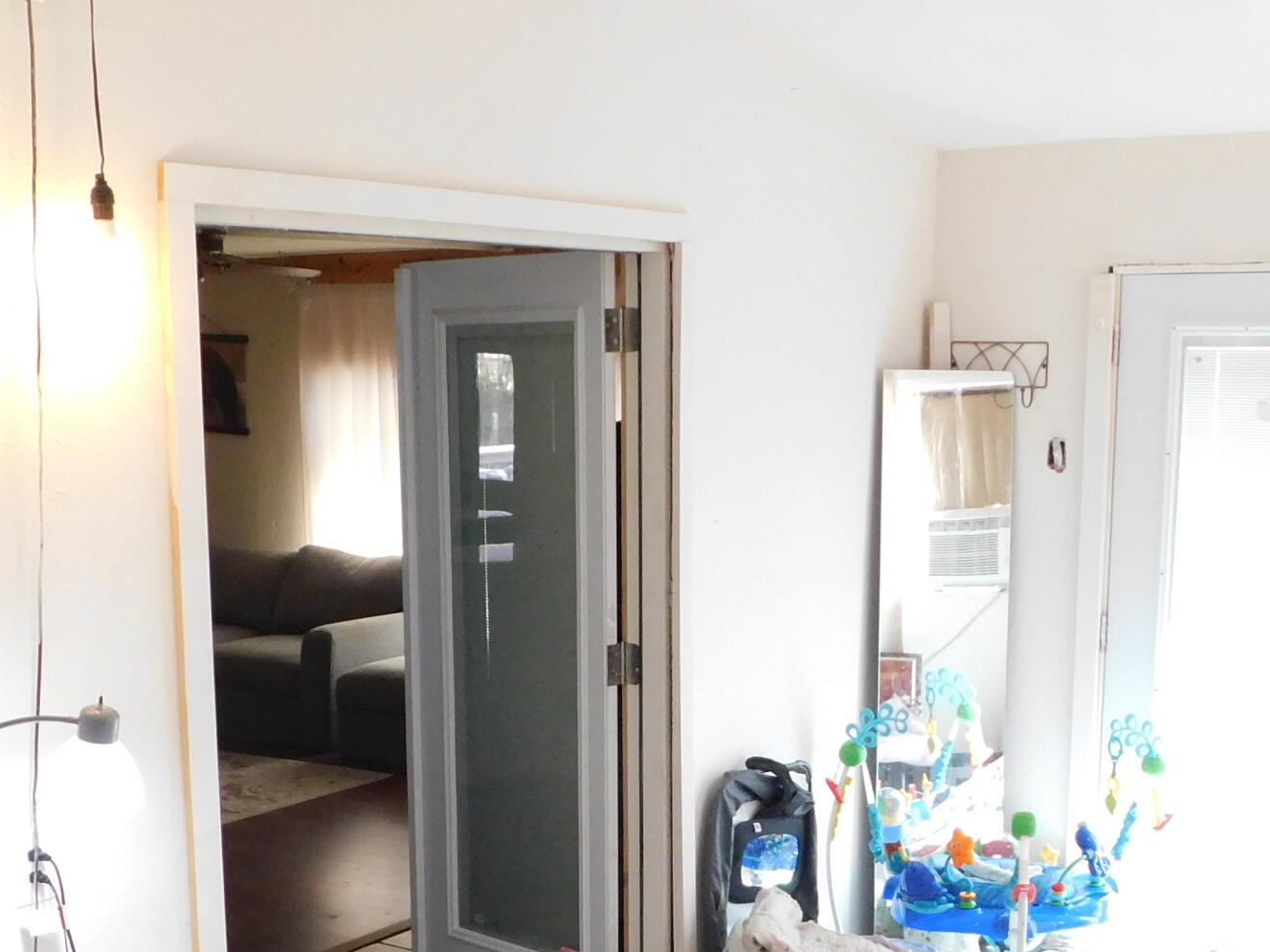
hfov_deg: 36.8
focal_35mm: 52
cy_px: 762
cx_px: 595
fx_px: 1908
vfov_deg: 27.5
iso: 400
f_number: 3
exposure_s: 1/80
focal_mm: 4
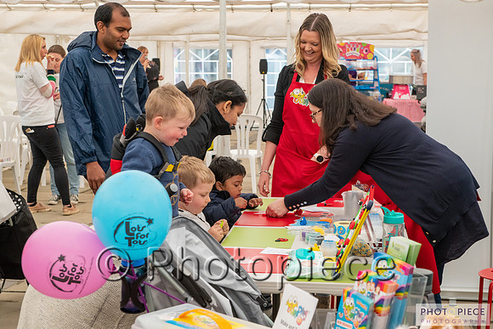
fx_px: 892
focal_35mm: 65
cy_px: 164
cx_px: 246
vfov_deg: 20.9
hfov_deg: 30.9
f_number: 6.3
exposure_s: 1/250
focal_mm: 62
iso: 1100
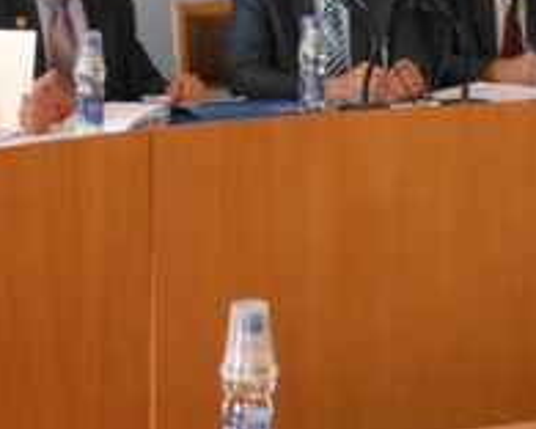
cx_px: 192
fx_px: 2903
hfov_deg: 10.5
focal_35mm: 183
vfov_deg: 8.4
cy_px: -77
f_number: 4.1
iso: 320
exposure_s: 1/30
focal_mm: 10.2
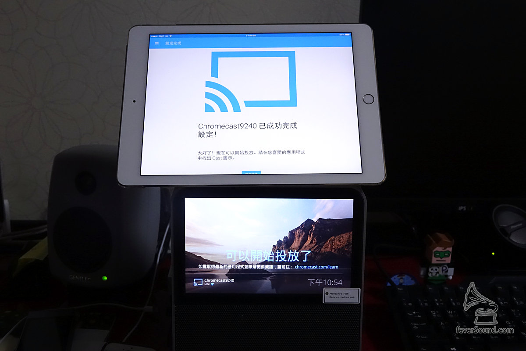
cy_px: 176
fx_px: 599
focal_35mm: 41
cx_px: 263
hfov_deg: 47.4
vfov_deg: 32.6
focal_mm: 15.13
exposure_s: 1/60
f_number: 4
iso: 1600
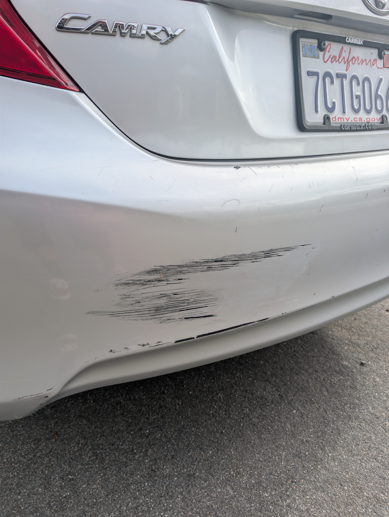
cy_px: 258
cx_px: 194
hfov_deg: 56.9
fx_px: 359
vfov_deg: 71.5
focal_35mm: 24
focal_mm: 6.9
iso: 34
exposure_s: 1/986
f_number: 1.68
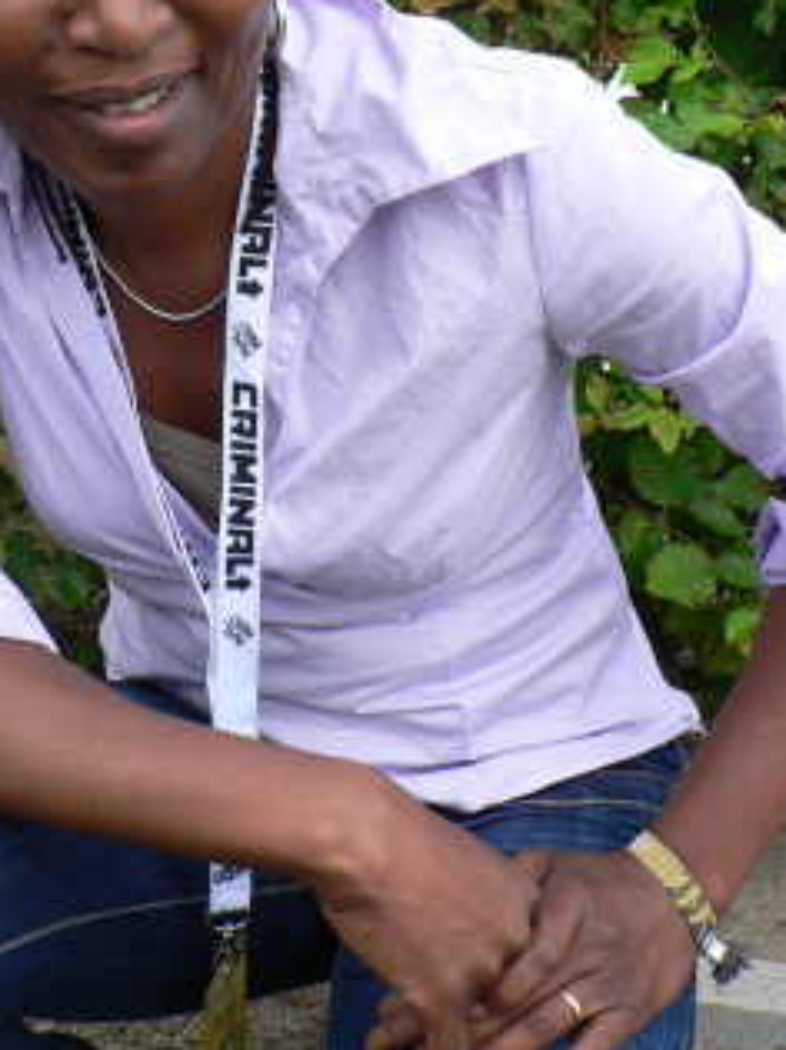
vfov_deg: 30.3
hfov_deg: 23.2
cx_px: 251
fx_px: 1909
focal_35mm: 63
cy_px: 272
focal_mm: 6
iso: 64
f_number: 3.6
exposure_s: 1/100
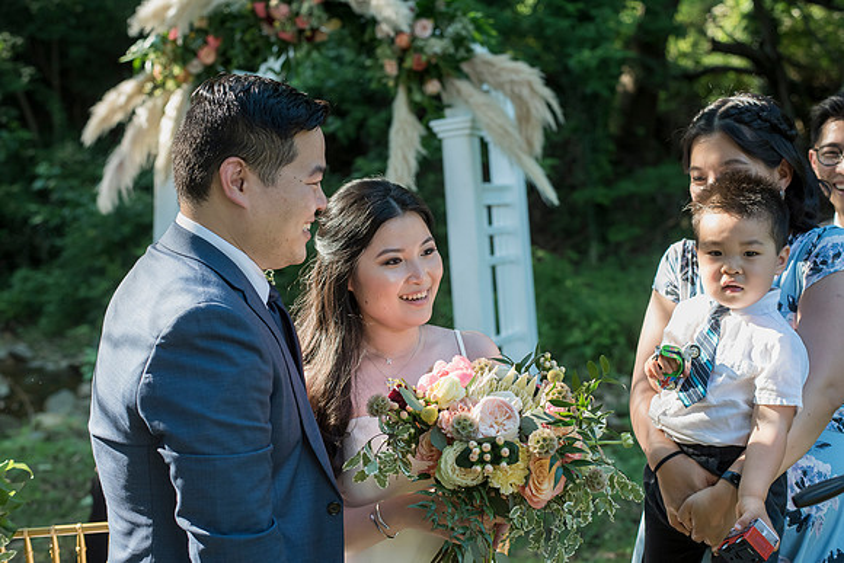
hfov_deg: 39.6
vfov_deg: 27.0
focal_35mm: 50
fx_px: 1172
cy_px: 282
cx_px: 422
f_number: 4
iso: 1000
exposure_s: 1/800
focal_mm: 50
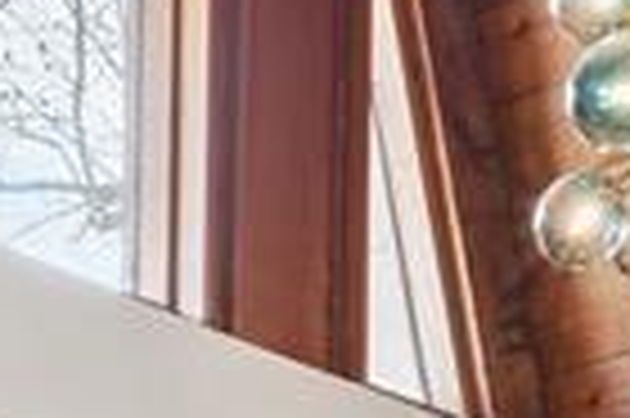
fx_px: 1923
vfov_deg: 10.5
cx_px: 187
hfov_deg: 18.5
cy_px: 1038
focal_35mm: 110
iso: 100
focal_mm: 10
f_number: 8
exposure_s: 1/15
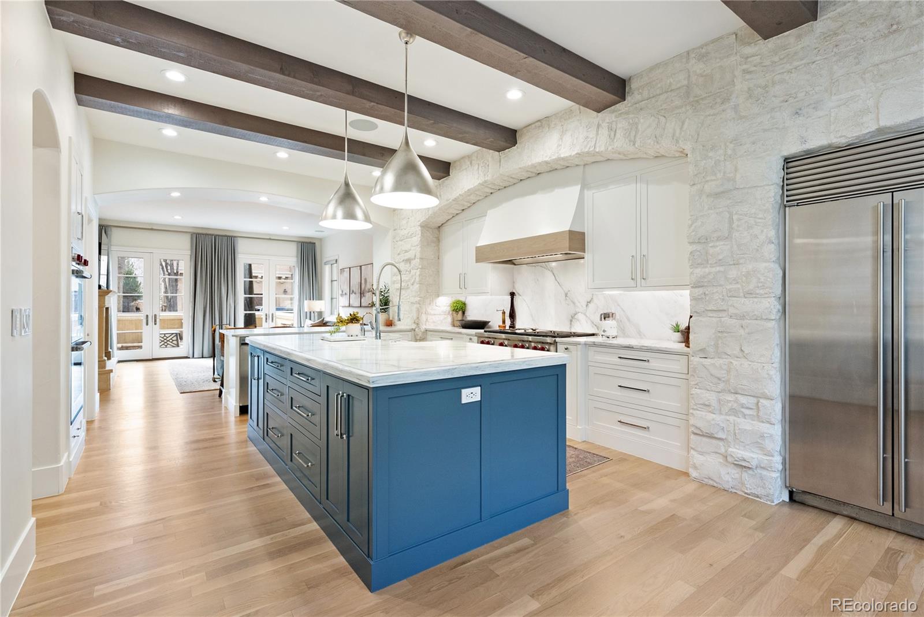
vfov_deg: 70.5
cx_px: 462
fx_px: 436
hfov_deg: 93.3
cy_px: 308
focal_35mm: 17
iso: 640
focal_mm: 17
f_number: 9
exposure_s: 1/13
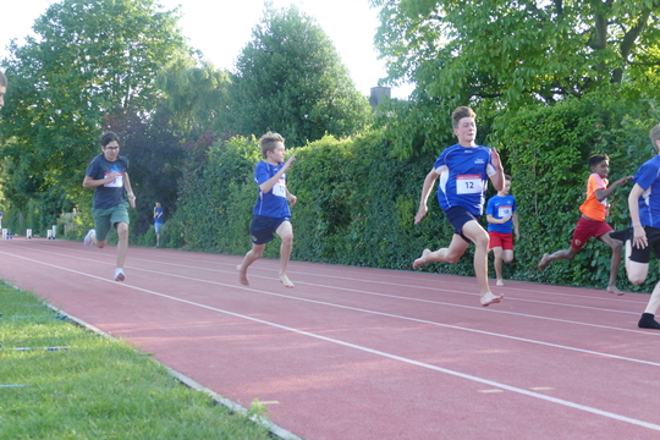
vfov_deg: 26.0
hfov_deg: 38.2
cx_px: 330
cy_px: 220
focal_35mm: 52
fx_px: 953
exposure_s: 1/800
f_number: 3.4
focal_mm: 19.11
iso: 1000
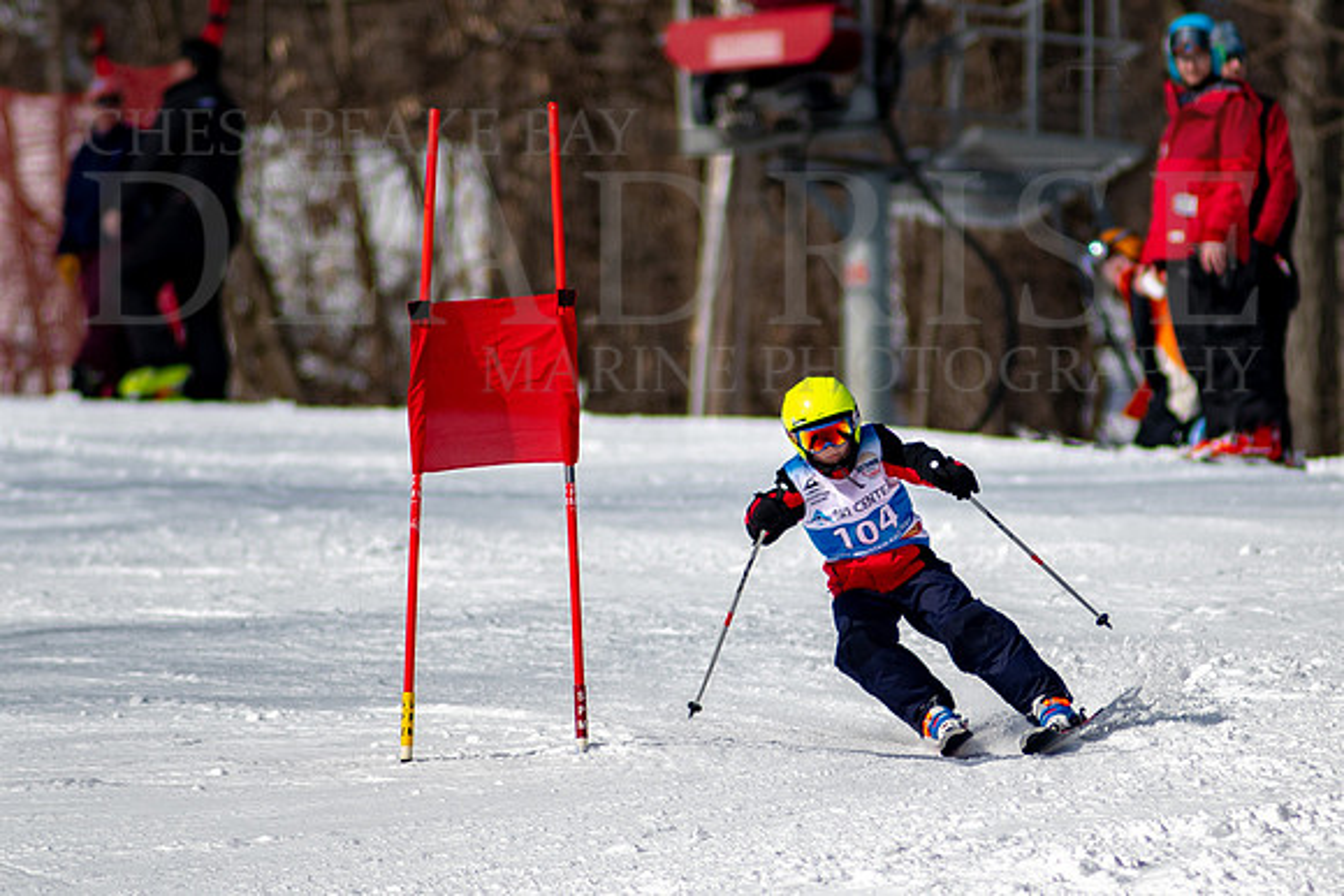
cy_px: 552
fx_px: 28418
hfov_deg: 2.7
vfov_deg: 1.8
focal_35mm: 761
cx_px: 880
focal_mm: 300
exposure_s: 1/6400
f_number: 2.8
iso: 100
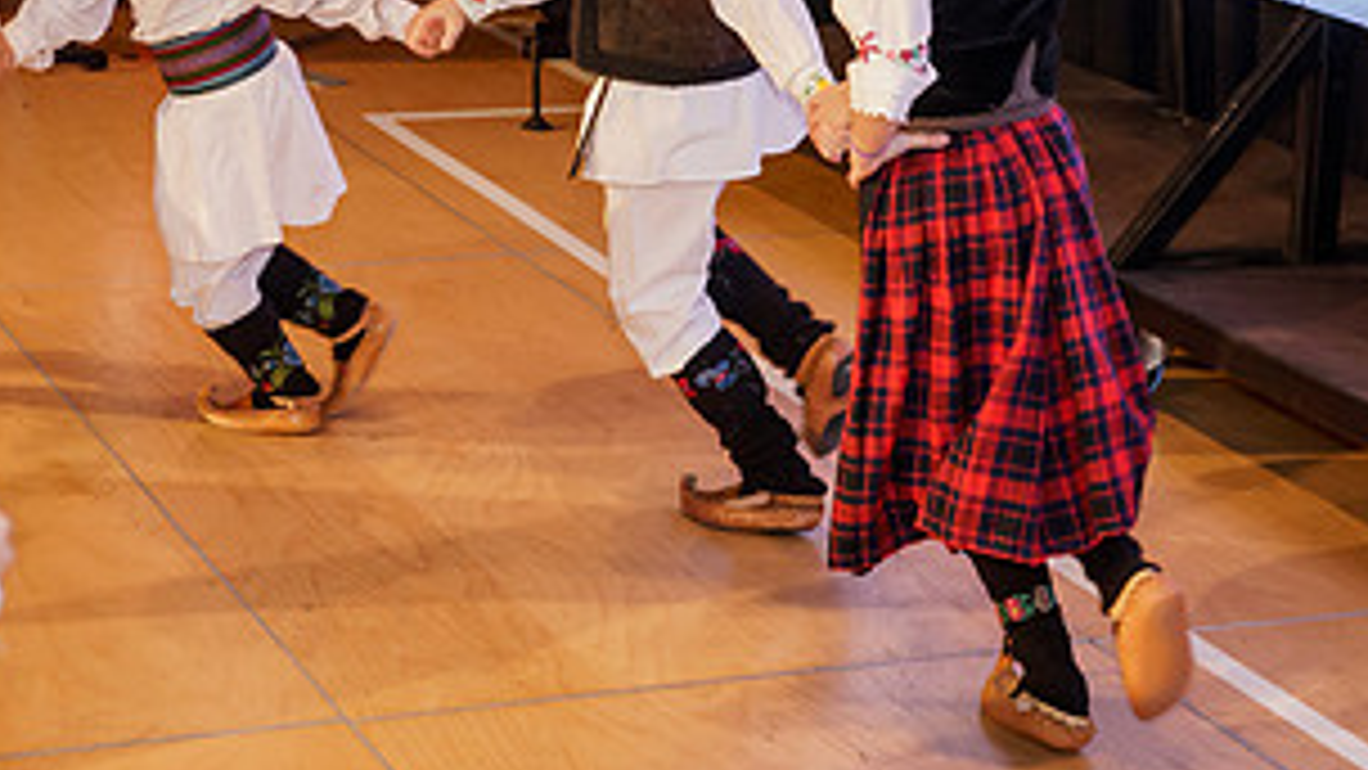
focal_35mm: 100
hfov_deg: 21.2
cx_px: 320
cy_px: 6
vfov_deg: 12.0
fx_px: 3627
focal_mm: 50
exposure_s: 1/250
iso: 2500
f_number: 4
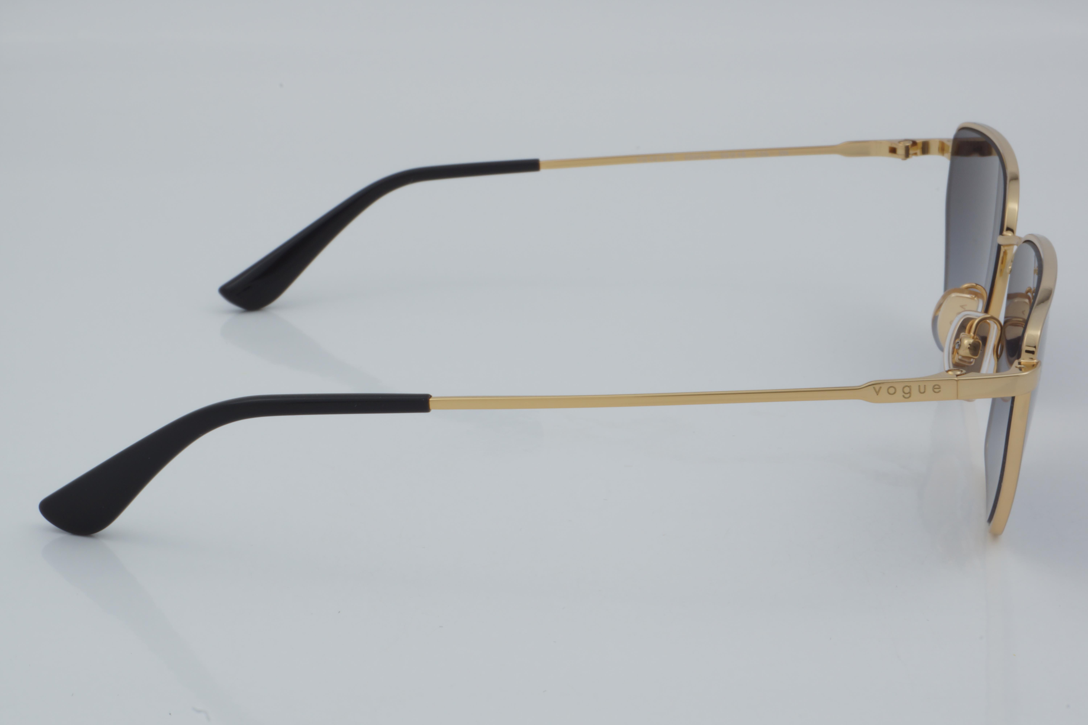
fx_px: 2266
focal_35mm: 75
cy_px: 362
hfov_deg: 27.0
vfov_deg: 18.2
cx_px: 544
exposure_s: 1/4
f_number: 32
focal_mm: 50
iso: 100
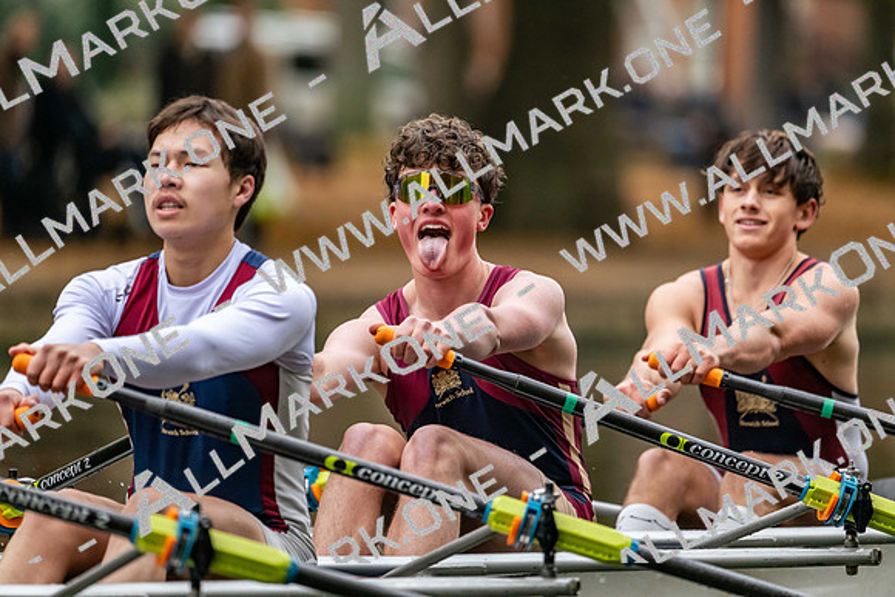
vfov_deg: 3.4
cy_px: 298
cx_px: 448
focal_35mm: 400
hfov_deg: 5.2
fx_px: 9946
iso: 2500
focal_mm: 400
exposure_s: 1/2500
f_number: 4.5
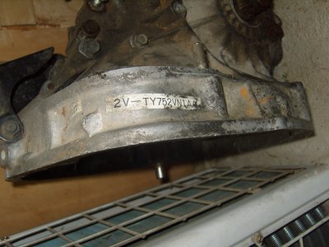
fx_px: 333
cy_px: 124
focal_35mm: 35
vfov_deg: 40.7
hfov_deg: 52.6
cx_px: 164
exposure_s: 1/30
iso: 100
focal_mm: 7.4
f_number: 2.8
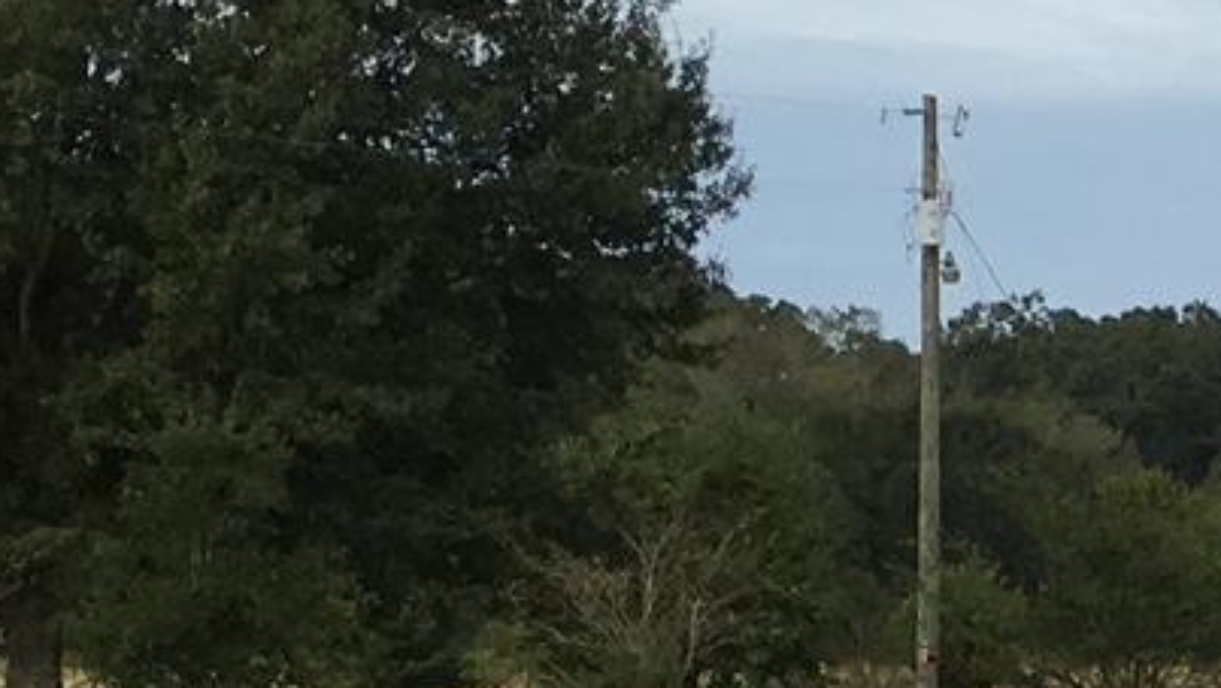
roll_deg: -0.7
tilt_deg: +0.0
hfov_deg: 11.8
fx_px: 5117
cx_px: 2648
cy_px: 879
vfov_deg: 7.6
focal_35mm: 158
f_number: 2.2
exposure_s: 1/974
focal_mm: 4.15
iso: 25
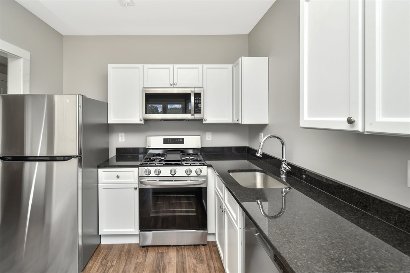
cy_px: 136
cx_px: 205
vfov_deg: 77.3
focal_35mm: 15
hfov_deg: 100.4
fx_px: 171
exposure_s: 1/30
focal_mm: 15
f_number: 7.1
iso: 200
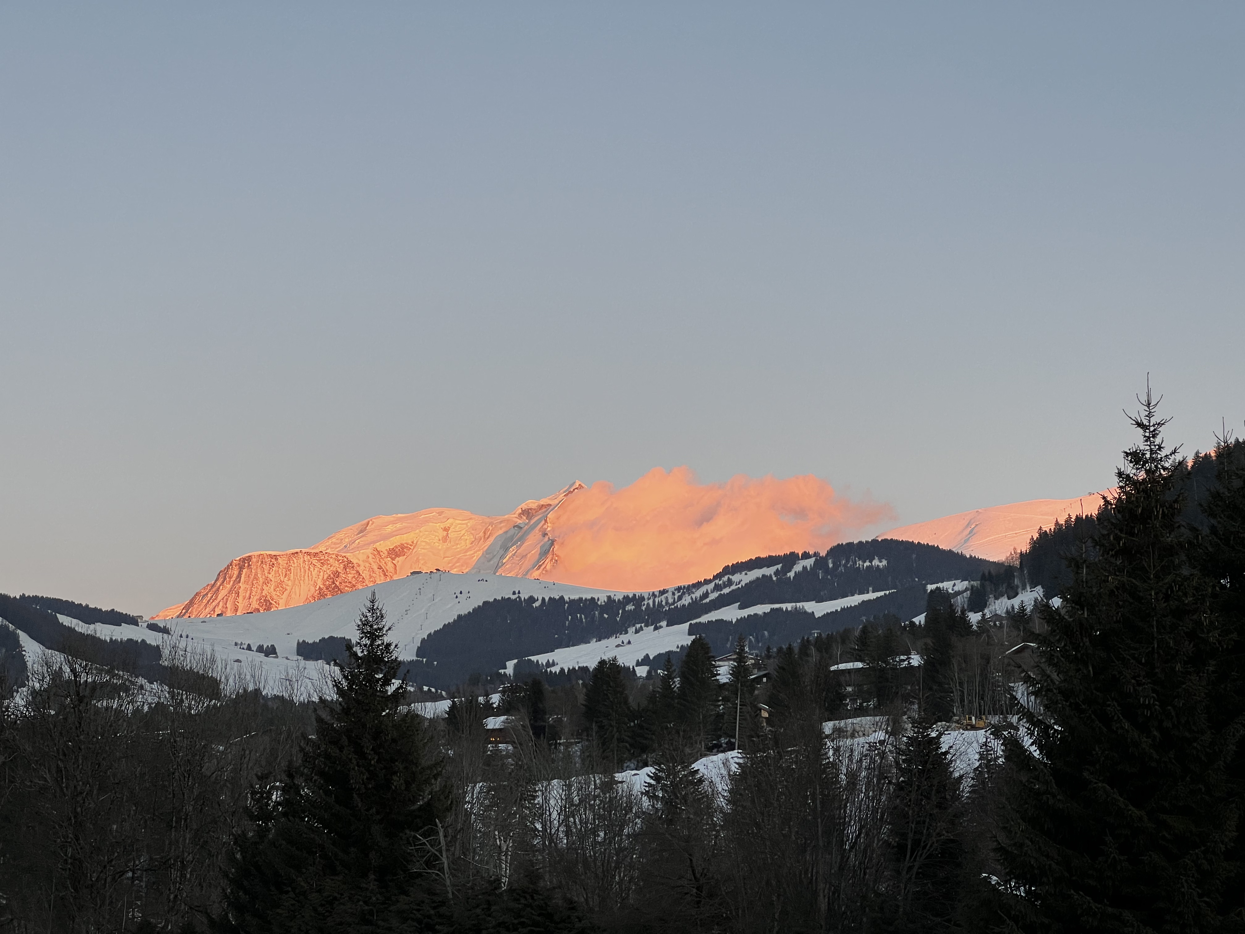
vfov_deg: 19.1
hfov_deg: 25.3
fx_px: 2769
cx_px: 622
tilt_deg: +10.6
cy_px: 467
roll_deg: +0.6
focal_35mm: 77
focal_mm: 9
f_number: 2.8
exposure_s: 1/122
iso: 80
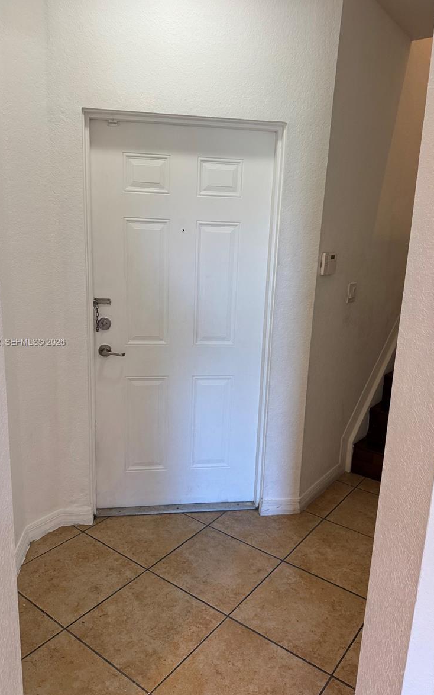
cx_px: 222
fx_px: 492
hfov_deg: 47.6
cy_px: 343
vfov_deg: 70.4
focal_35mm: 26
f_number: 1.78
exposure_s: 1/120
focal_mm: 6.76
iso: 200
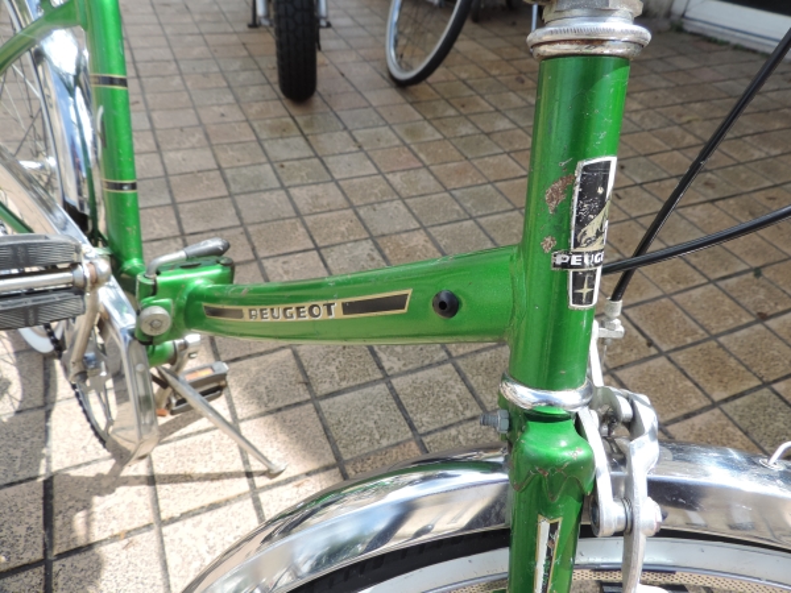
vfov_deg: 56.8
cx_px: 396
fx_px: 548
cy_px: 296
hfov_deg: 71.6
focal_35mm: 24
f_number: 3
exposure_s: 1/500
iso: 80
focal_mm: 4.3
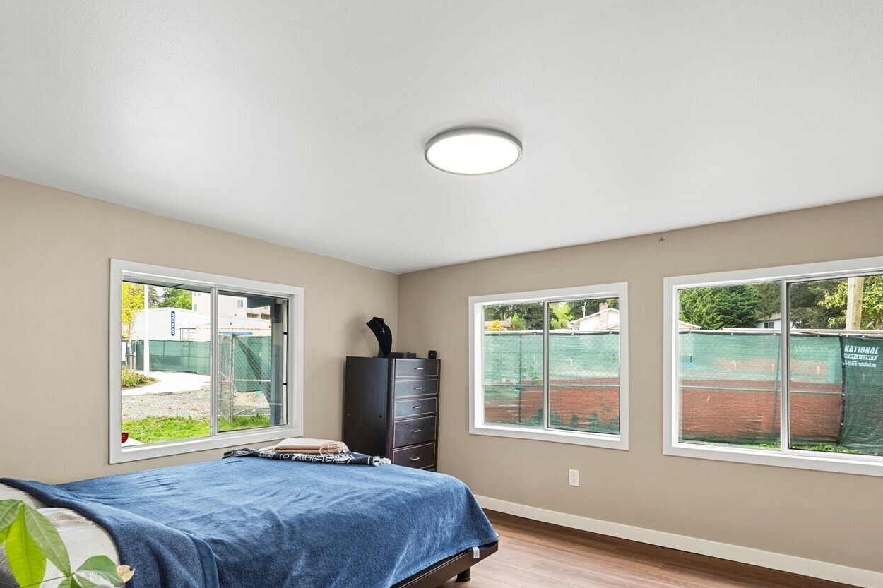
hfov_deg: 86.9
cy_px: 367
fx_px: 466
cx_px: 442
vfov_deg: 63.6
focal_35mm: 19
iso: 200
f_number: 8
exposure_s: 1/6
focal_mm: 14
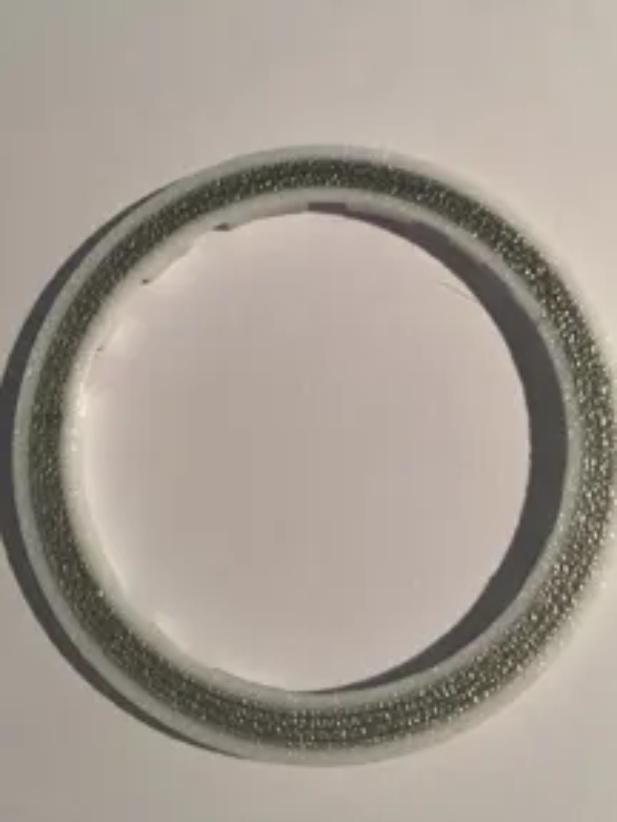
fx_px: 1022
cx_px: 337
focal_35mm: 43
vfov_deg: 43.5
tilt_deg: -78.3
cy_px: 314
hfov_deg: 33.6
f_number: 2.4
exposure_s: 1/50
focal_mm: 3.3
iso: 160
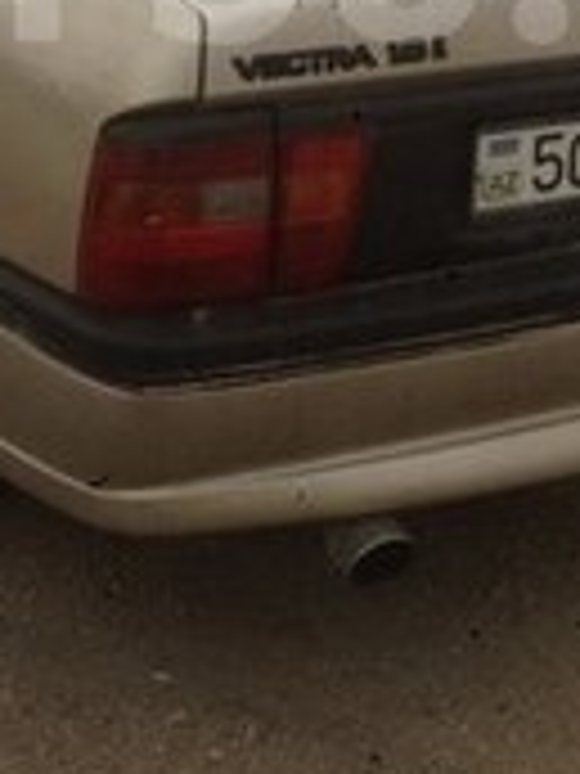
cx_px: 297
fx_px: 2122
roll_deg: -0.6
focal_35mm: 95
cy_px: -68
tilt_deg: -11.1
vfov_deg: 19.8
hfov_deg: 15.6
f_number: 2.4
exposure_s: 1/40
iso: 50
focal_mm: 4.12
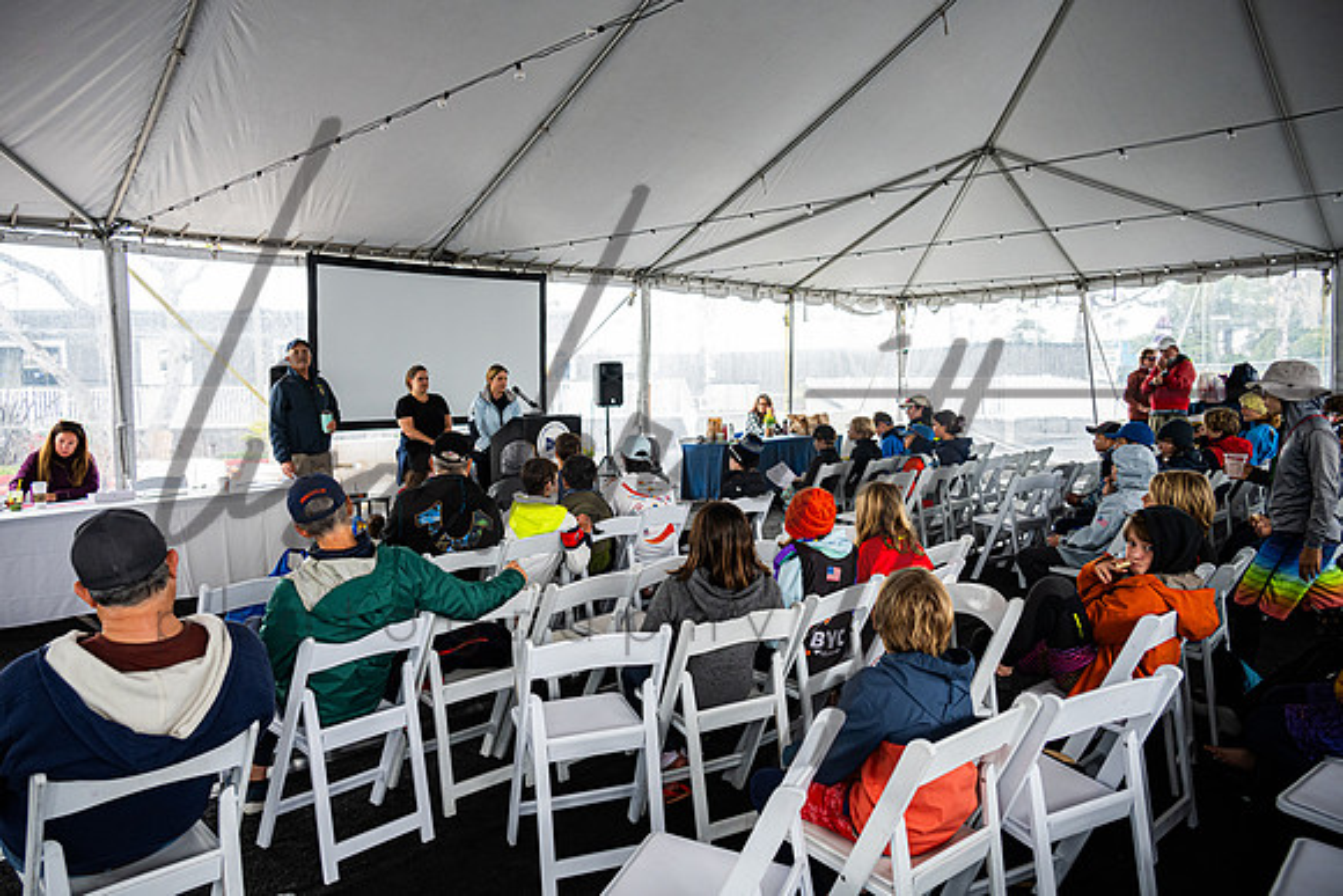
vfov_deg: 50.2
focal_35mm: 26
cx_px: 646
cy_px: 449
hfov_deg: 70.2
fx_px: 956
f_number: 4
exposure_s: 1/320
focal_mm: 24
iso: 800
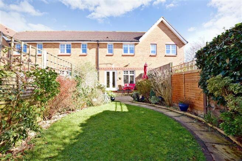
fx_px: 101
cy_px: 80
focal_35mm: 15
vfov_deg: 77.3
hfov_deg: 100.4
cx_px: 121
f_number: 16
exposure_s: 1/80
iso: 400
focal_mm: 10
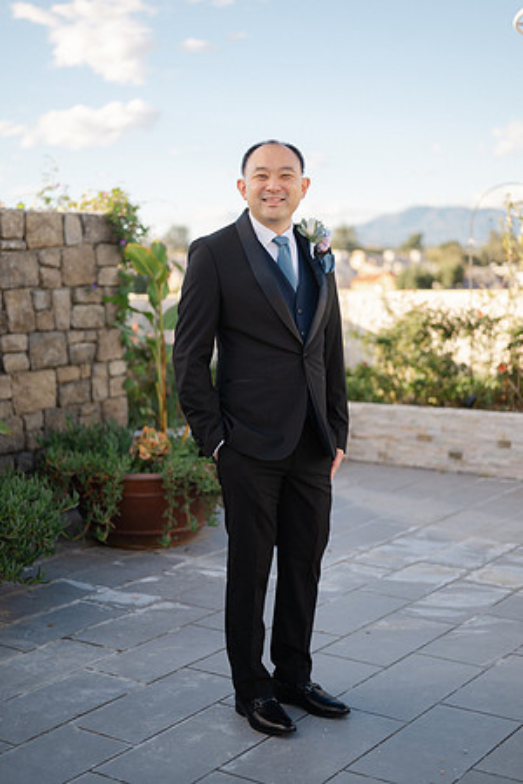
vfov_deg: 39.6
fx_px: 1089
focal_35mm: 50
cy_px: 392
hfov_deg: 27.0
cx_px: 262
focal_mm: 50
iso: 64
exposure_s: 1/640
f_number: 1.8
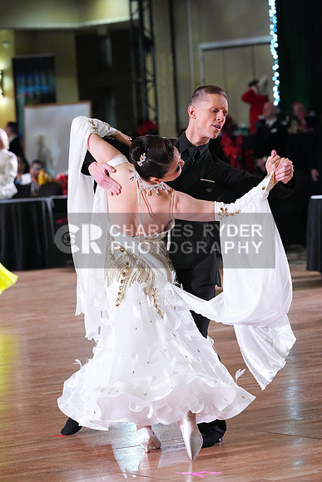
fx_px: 2172
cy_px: 241
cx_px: 161
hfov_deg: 8.5
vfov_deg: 12.7
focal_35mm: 162
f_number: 5.6
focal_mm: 162
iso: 10000
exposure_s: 1/400
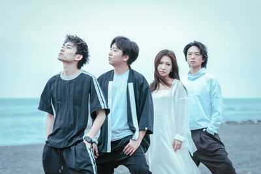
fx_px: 769
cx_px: 130
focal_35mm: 106
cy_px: 87
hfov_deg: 19.3
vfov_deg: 12.9
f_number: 4
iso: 160
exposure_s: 1/250
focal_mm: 106
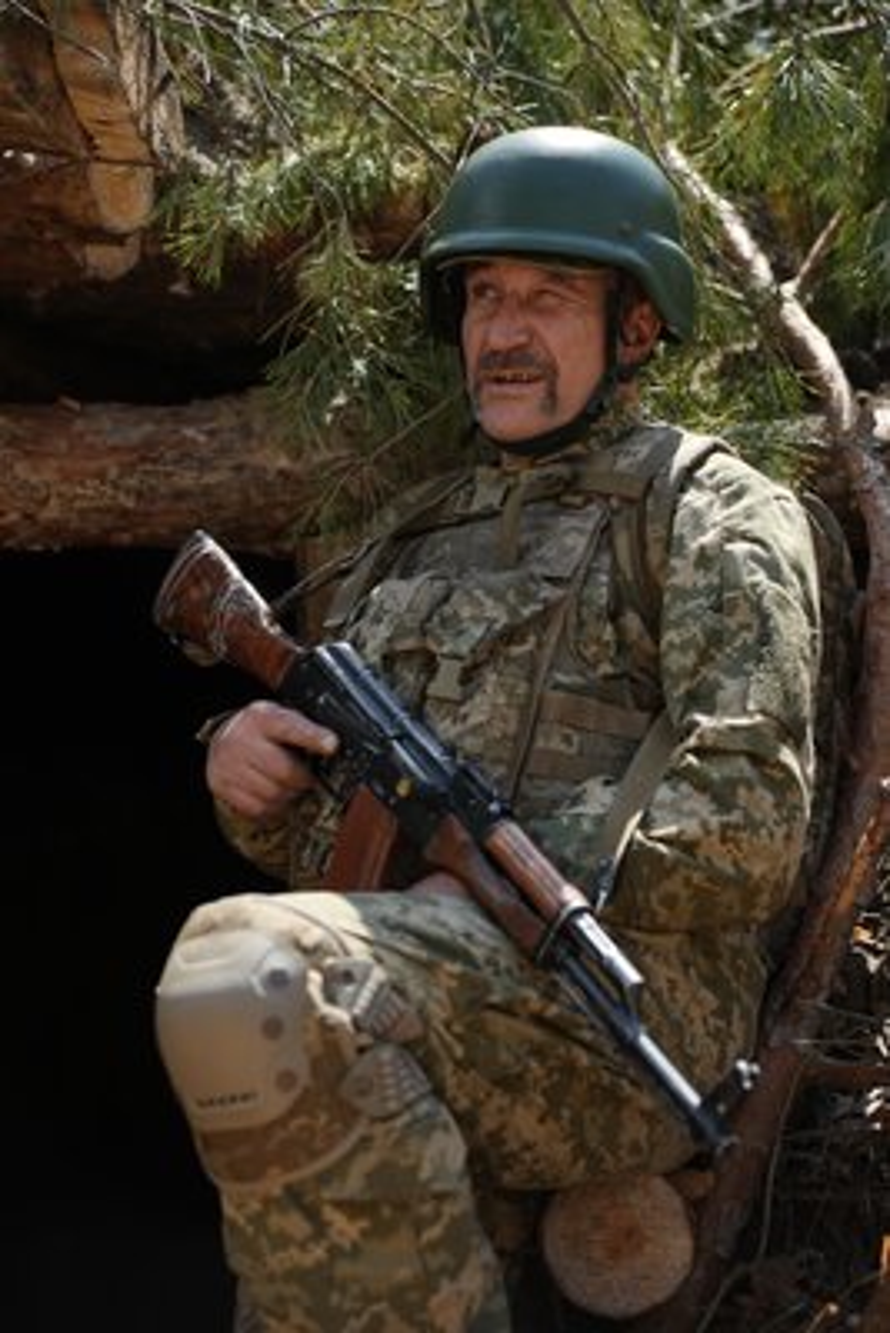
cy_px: 666
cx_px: 445
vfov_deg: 31.9
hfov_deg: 21.6
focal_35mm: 63
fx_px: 2334
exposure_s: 1/640
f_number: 2.8
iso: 80
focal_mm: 63
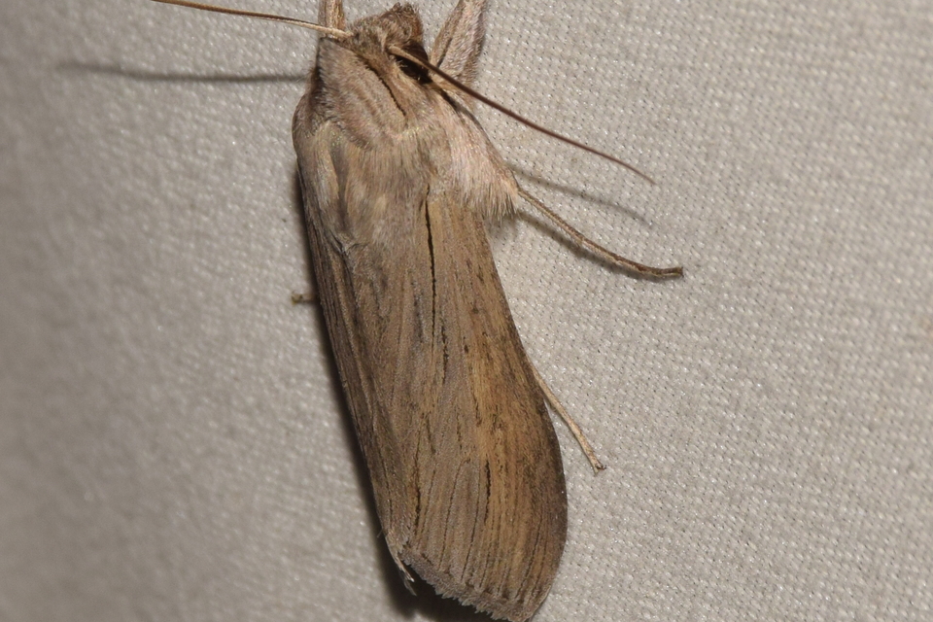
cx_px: 466
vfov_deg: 6.5
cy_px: 311
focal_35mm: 210
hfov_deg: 9.8
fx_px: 5442
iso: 200
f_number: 14
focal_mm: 140
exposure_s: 1/160
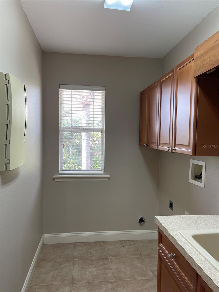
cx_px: 110
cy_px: 146
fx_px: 211
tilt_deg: -1.9
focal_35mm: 25
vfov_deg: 69.4
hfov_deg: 54.9
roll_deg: -0.9
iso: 100
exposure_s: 1/120
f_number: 1.6
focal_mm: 5.1
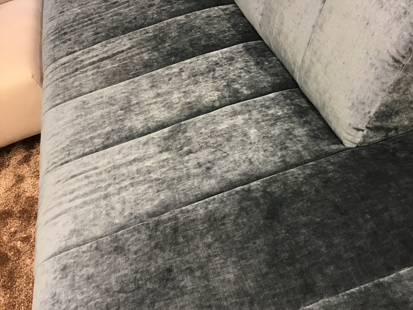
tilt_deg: -47.7
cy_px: 155
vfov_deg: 45.4
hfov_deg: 58.4
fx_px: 370
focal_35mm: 31
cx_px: 206
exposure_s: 1/30
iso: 80
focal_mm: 3.3
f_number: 2.4
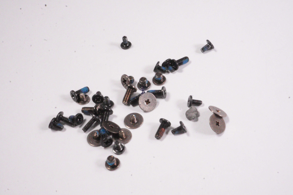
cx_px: 146
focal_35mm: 57
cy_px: 98
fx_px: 464
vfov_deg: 23.7
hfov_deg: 35.1
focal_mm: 38
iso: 12800
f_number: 32
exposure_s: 1/200
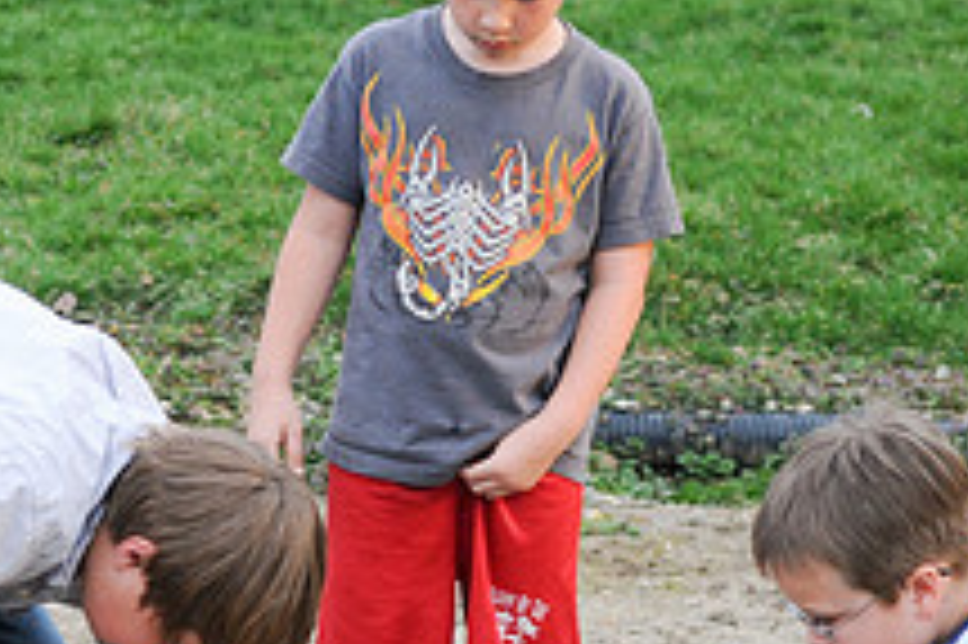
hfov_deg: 14.5
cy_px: 601
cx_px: 320
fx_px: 3798
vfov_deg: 9.6
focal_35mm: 141
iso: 400
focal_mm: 35
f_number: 2.8
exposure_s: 1/320
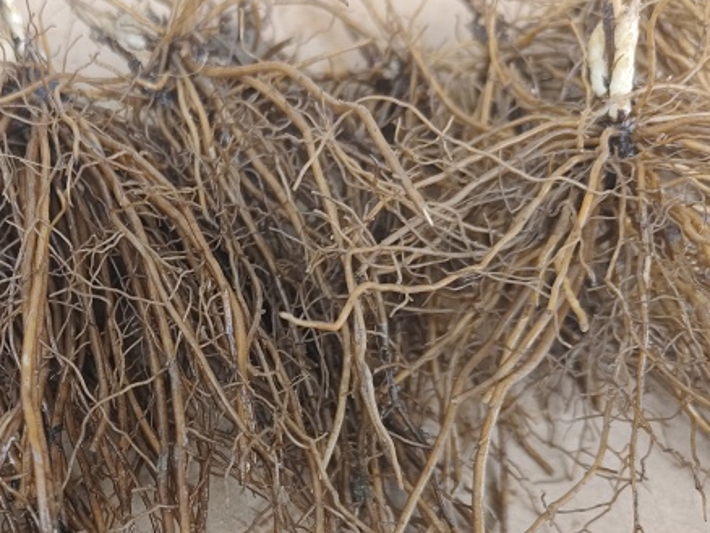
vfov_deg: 33.6
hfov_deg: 42.5
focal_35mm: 42
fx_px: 862
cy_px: 410
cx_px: 131
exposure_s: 1/100
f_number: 1.88
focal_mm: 5.56
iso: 148
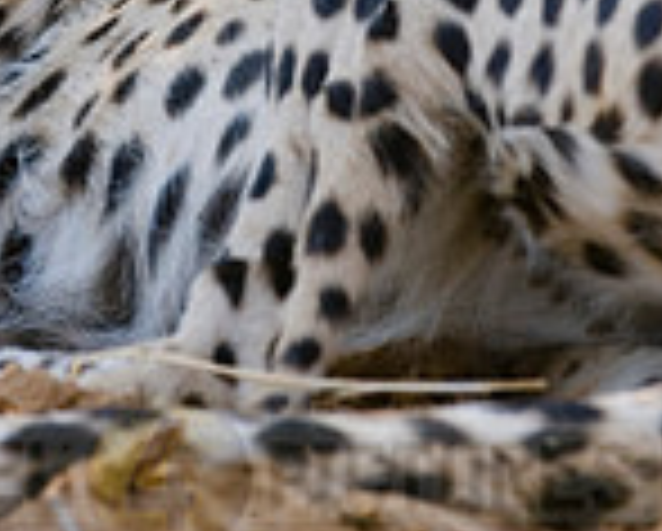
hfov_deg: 1.0
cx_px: 176
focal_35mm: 1888
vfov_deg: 0.8
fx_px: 37040
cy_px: -50
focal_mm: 340
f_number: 6.3
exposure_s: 1/60
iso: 200
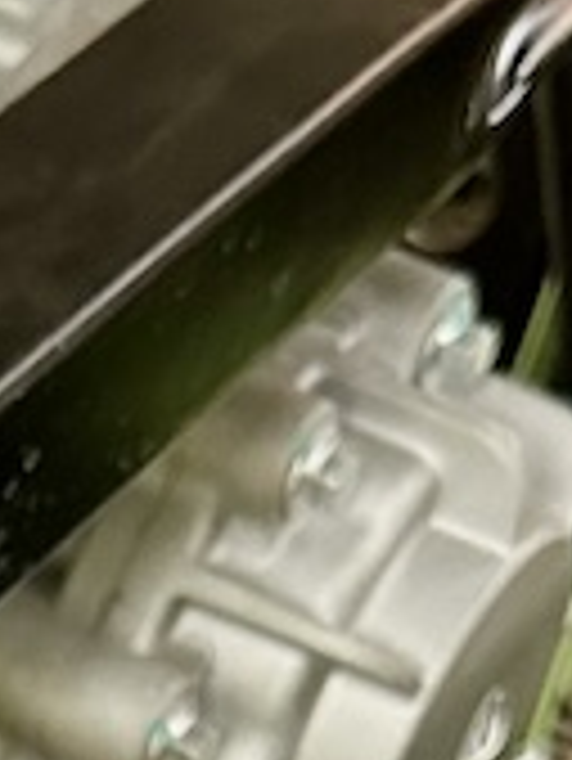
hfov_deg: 7.7
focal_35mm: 182
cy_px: 1727
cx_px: -685
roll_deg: -1.6
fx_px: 4005
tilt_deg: -44.0
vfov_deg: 9.8
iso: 640
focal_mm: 6.86
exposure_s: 1/60
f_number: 1.78
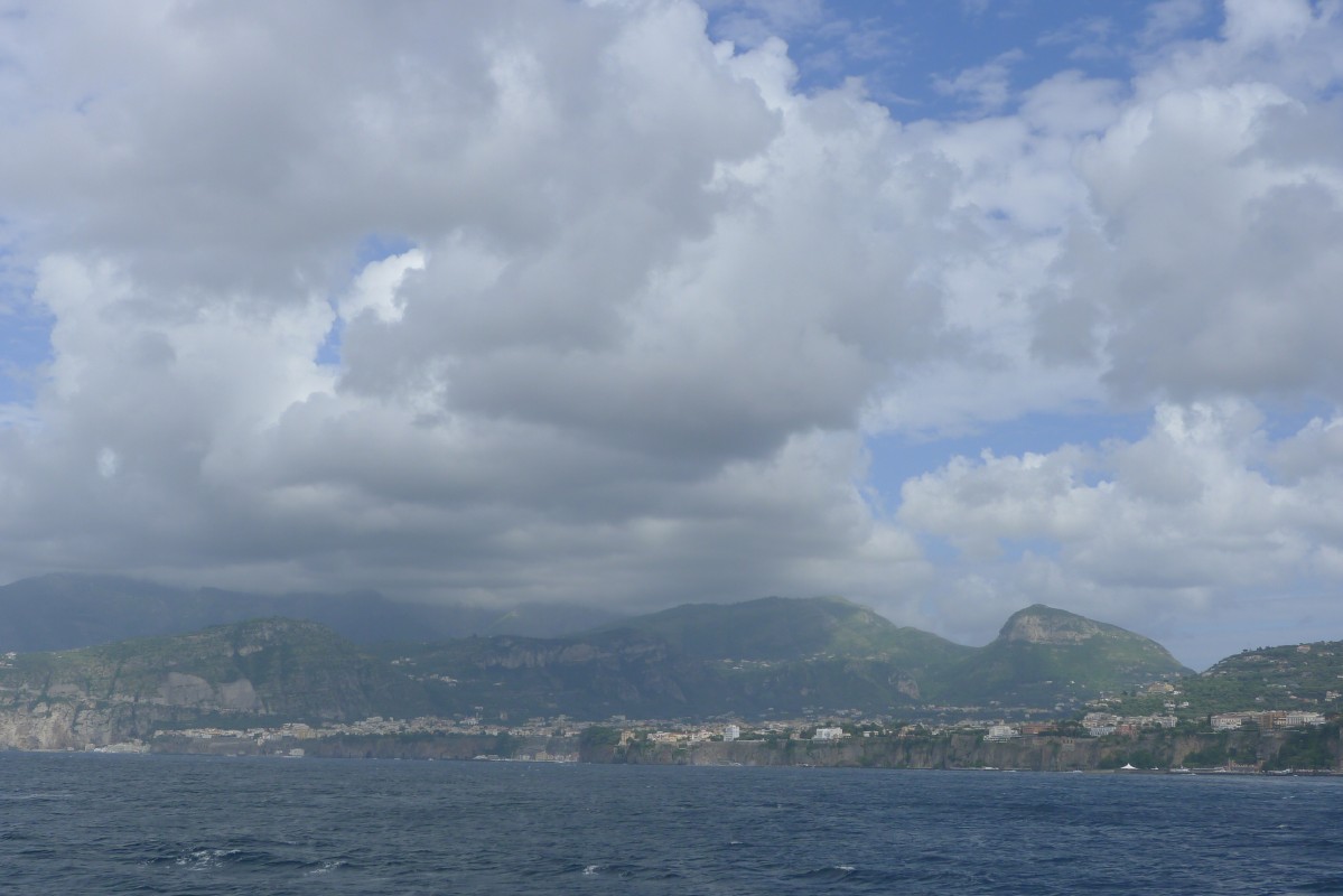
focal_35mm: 47
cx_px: 672
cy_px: 448
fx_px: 1754
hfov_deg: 41.9
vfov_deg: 28.7
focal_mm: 10
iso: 80
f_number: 4.5
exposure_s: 1/1000
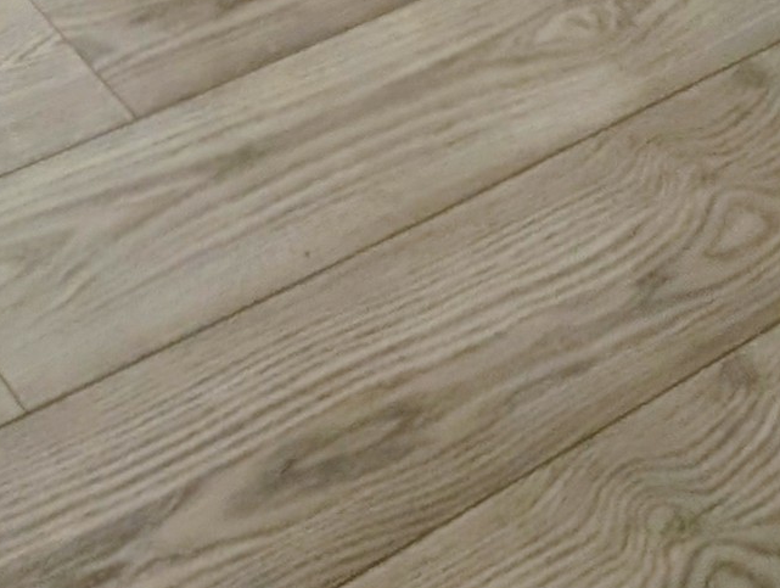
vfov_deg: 11.0
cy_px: -1234
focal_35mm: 76
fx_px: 1715
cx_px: -339
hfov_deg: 21.9
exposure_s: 1/120
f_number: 1.95
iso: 53
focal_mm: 2.23
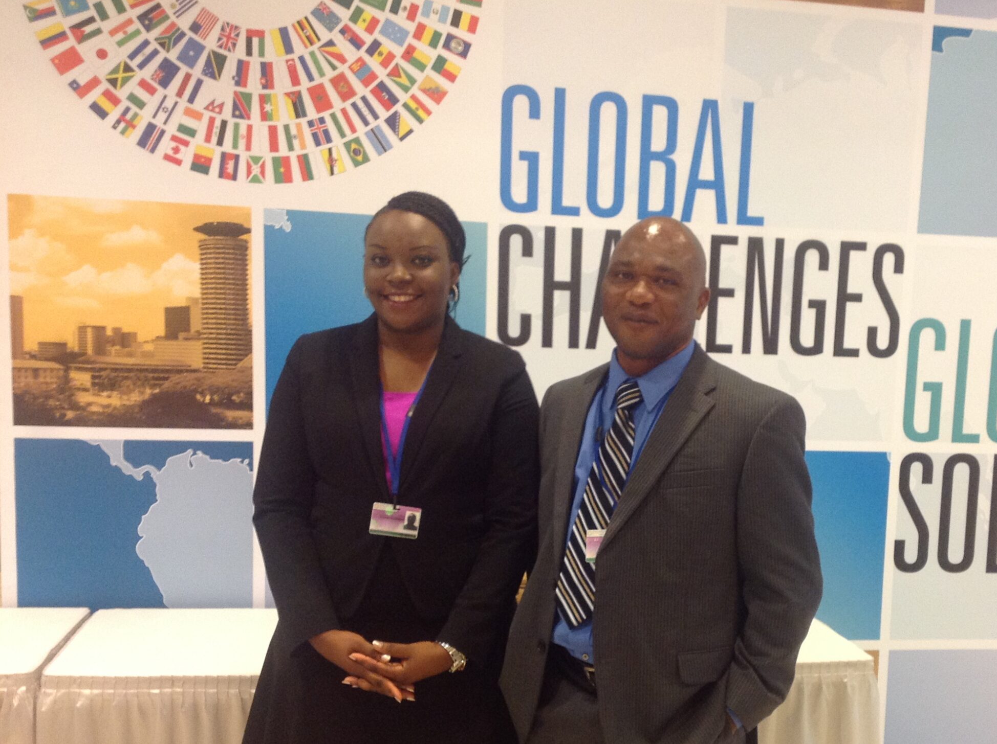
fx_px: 1323
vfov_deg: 31.3
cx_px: 631
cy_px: 471
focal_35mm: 46
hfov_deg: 41.0
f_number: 2.4
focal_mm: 4.28
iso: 160
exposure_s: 1/15
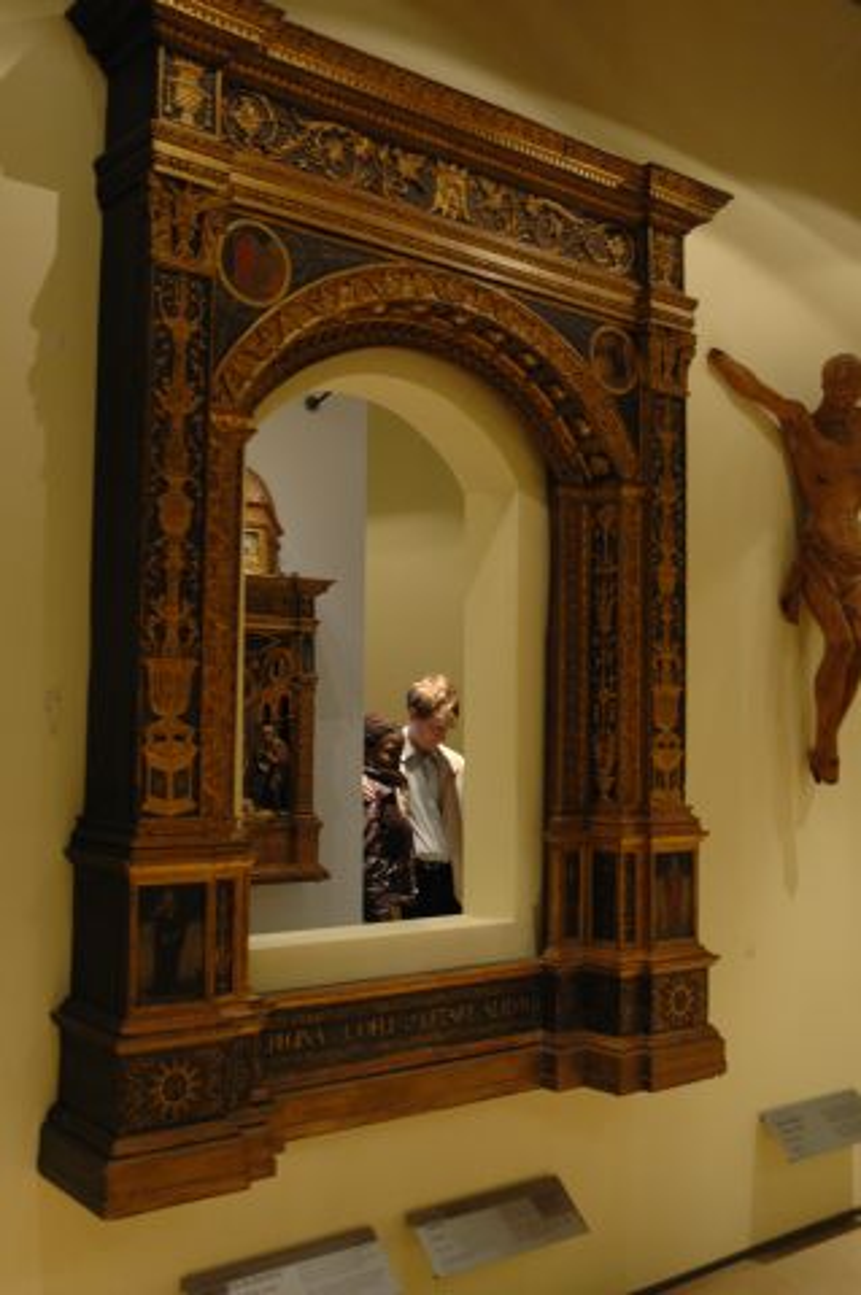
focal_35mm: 38
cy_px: 648
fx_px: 1348
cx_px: 430
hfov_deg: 35.4
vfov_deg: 51.3
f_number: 3.8
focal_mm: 25
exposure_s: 1/20
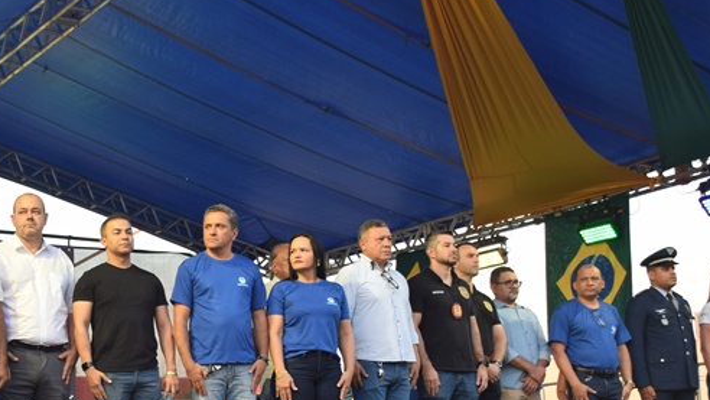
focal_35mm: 69
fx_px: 1299
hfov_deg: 29.9
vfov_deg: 17.3
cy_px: 321
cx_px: 143
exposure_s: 1/100
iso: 400
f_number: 5
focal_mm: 24
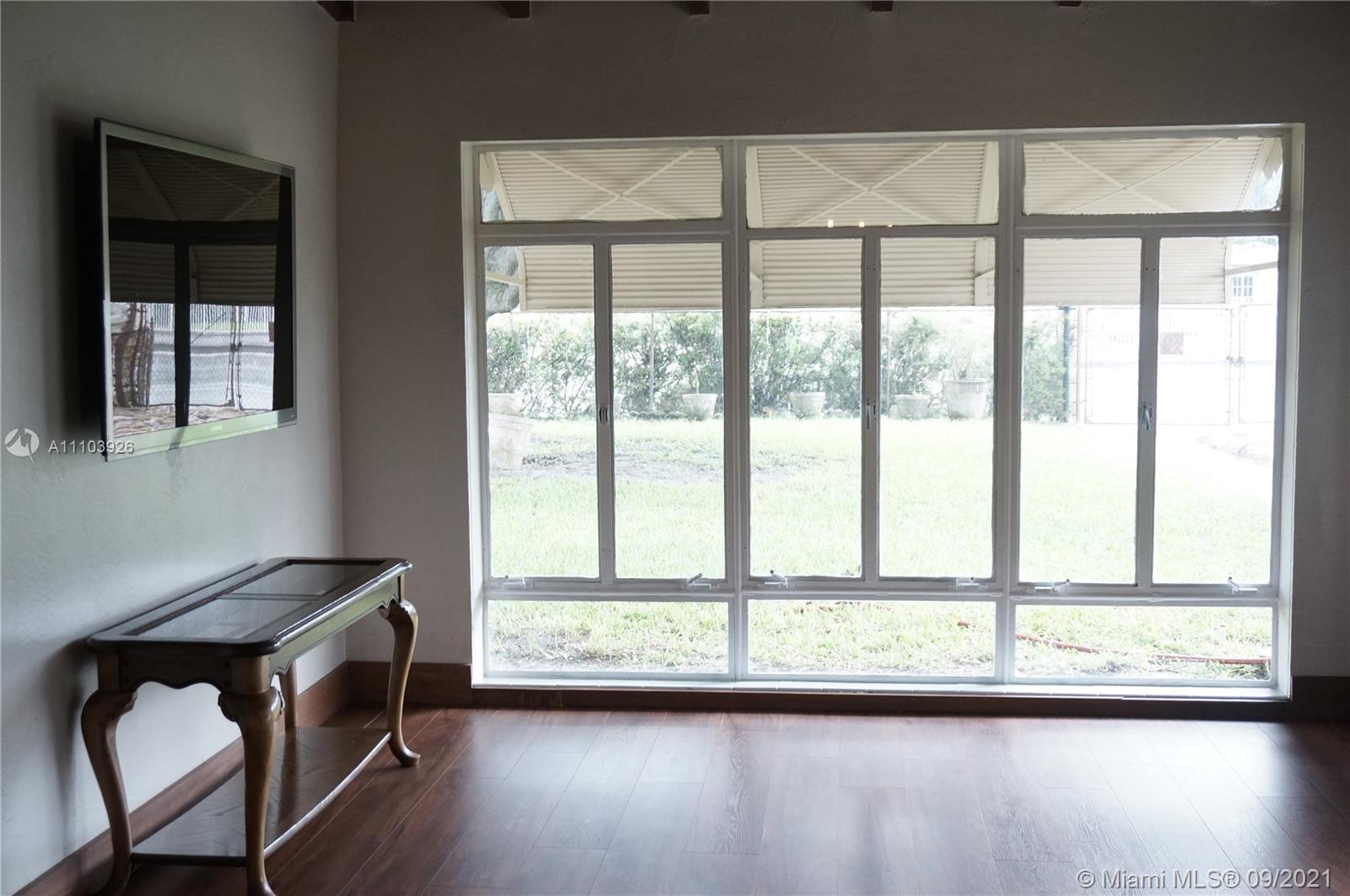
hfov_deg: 45.0
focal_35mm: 44
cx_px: 675
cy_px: 448
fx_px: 1629
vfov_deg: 30.8
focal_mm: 29
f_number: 4.5
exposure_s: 1/100
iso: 800
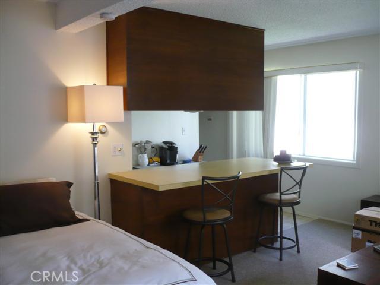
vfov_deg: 40.7
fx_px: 384
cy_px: 142
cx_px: 190
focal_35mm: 35
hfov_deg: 52.6
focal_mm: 5.8
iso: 200
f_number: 2.8
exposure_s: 1/60
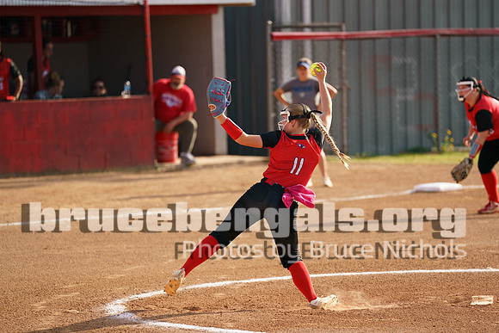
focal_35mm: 224
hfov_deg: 9.2
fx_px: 3107
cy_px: 166
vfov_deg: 6.1
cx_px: 280
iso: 400
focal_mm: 200
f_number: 2.8
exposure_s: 1/3200
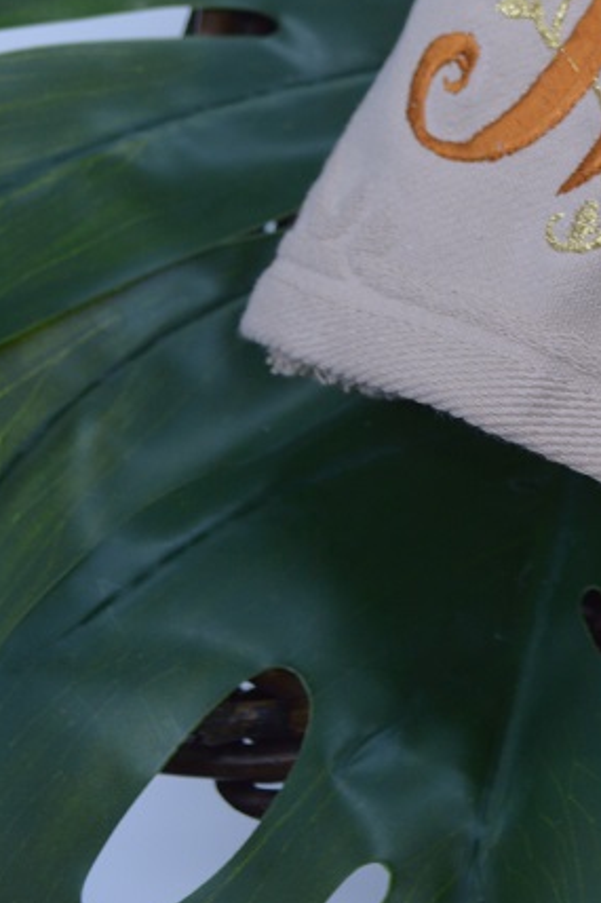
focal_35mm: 105
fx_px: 2631
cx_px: 1257
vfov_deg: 19.0
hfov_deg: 11.5
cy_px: 45
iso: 110
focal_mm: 20
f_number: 3.8
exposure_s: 1/30
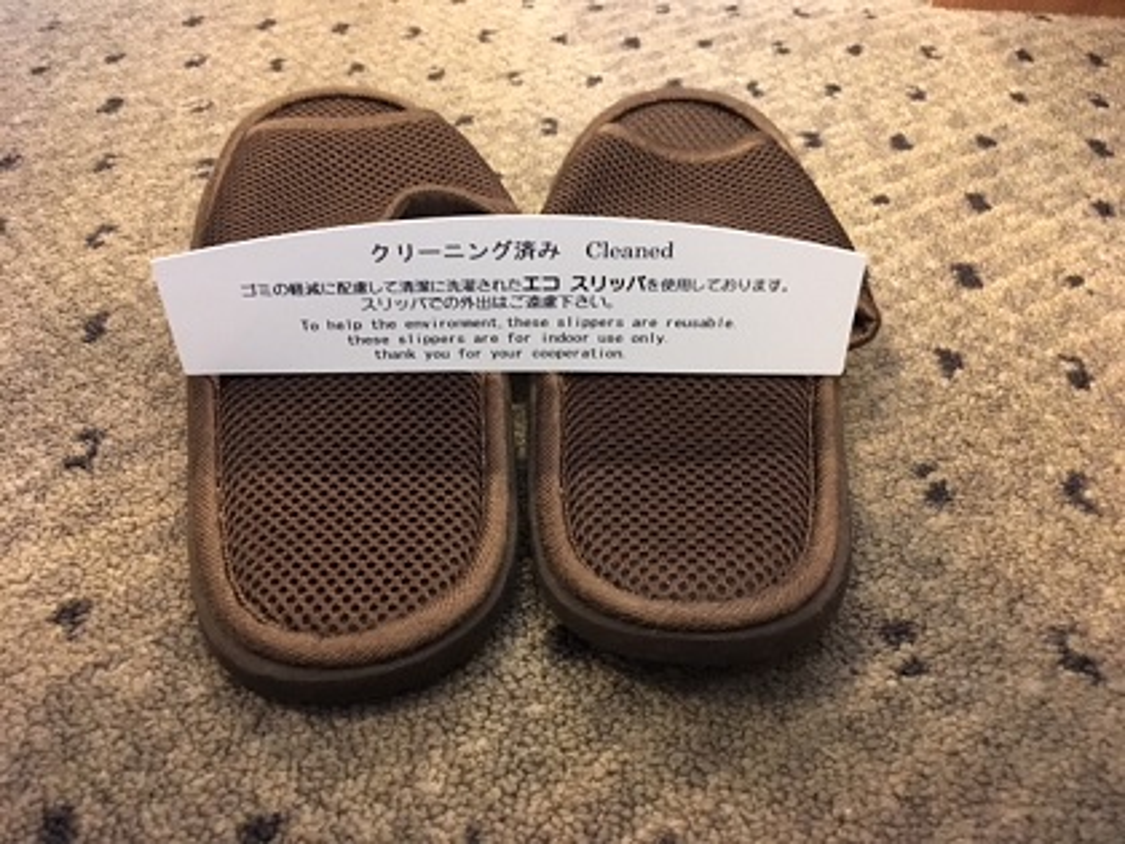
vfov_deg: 48.2
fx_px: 942
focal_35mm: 29
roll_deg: -1.8
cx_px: 562
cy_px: 422
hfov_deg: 61.7
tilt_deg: -41.1
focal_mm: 4.15
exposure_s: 1/15
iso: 320
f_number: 2.2
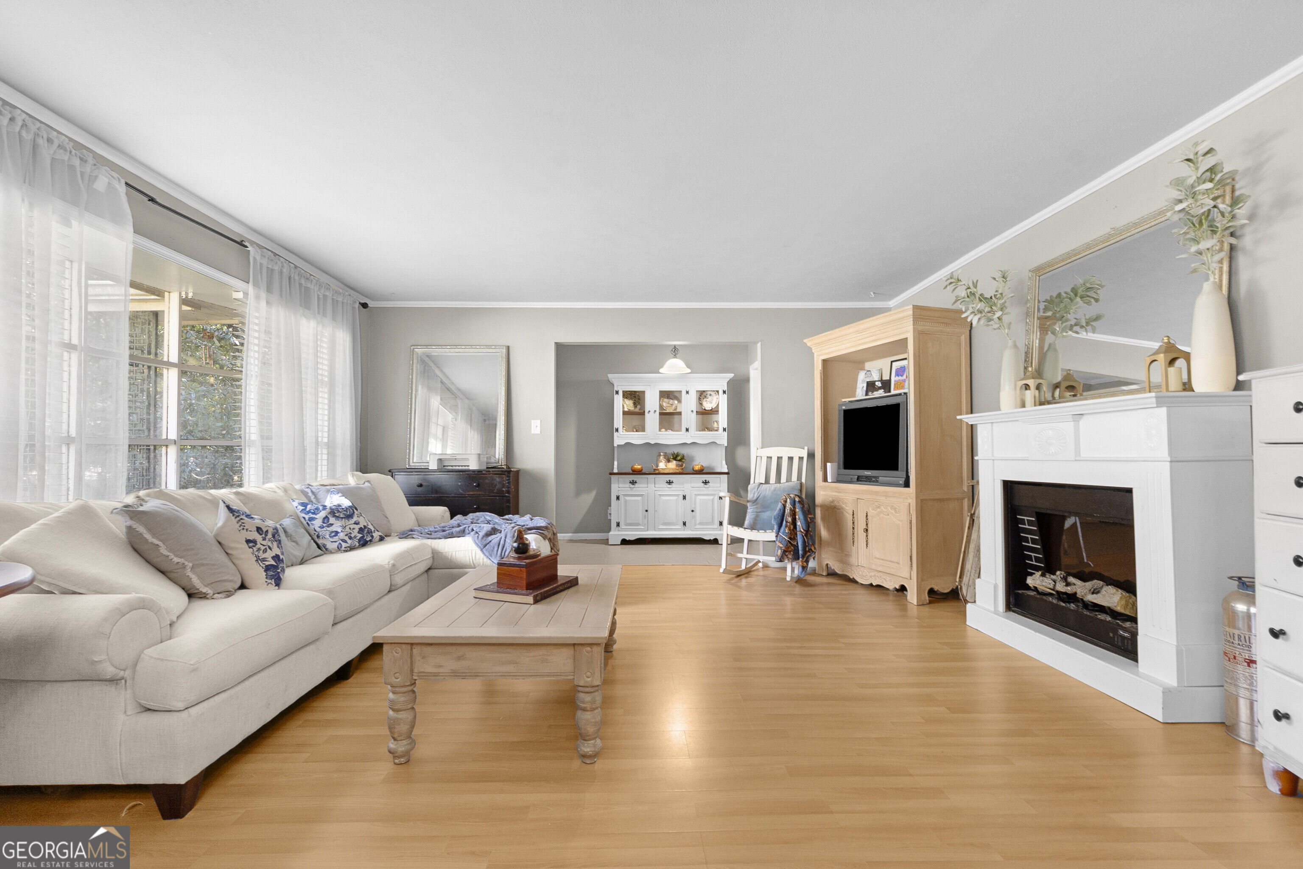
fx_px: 543
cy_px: 434
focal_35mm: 15
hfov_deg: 100.4
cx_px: 652
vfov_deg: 77.3
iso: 100
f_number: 10
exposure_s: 1.6
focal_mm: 10
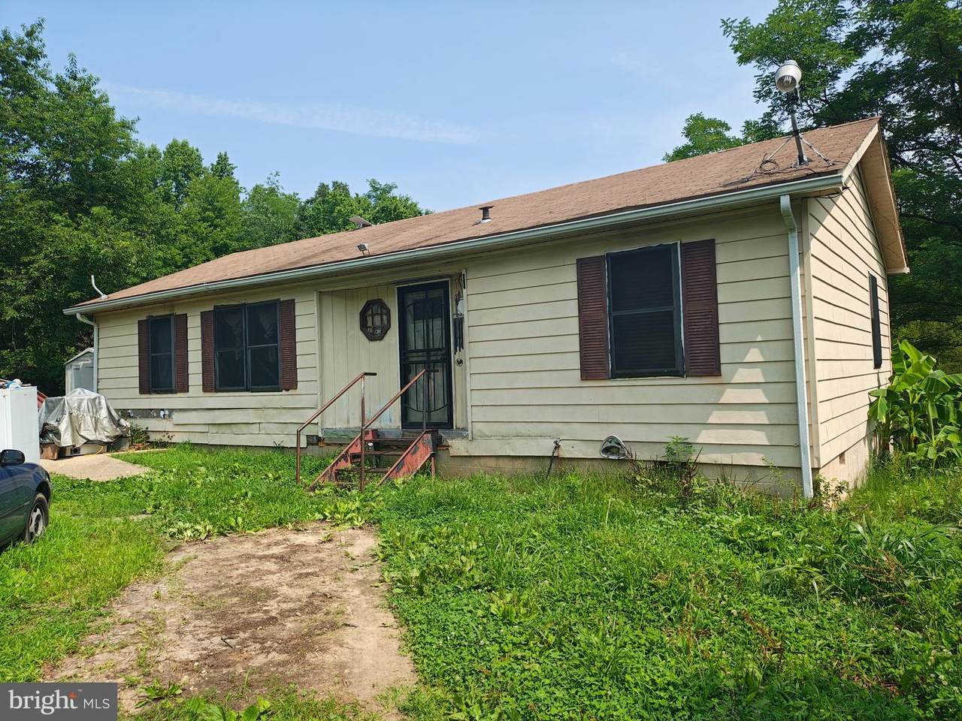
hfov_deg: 69.4
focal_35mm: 25
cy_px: 360
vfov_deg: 54.9
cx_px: 481
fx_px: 695
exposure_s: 1/799
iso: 100
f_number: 1.7
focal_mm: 4.68
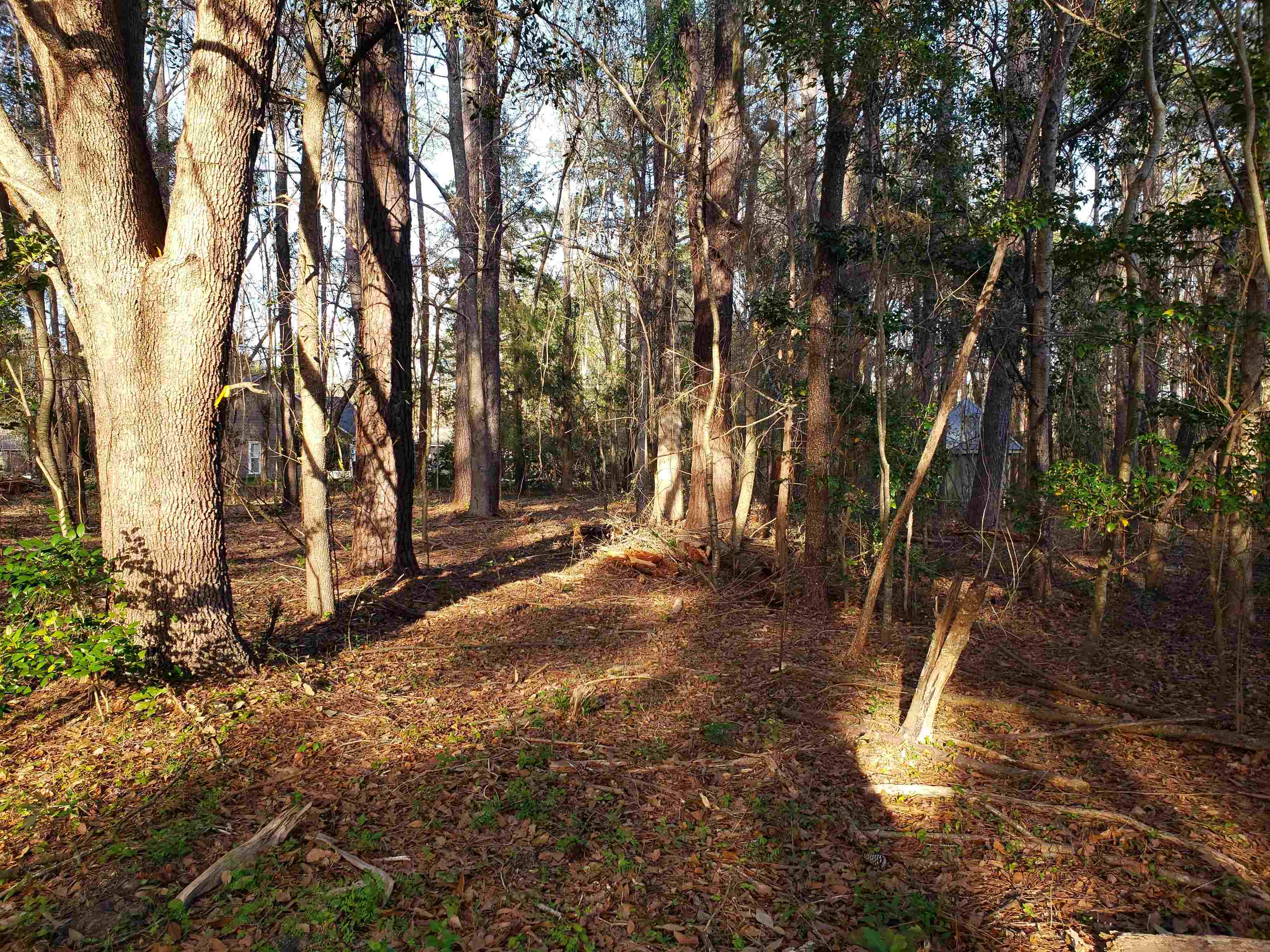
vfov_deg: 53.1
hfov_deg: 67.3
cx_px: 635
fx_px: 954
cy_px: 476
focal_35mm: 26
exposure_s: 1/120
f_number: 2.4
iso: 50
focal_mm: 4.3
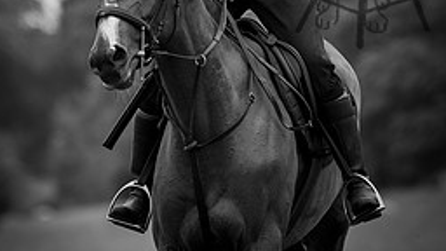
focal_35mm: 827
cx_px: 207
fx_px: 9780
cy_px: -77
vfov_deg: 1.5
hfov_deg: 2.6
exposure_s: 1/800
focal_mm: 300
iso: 220
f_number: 5
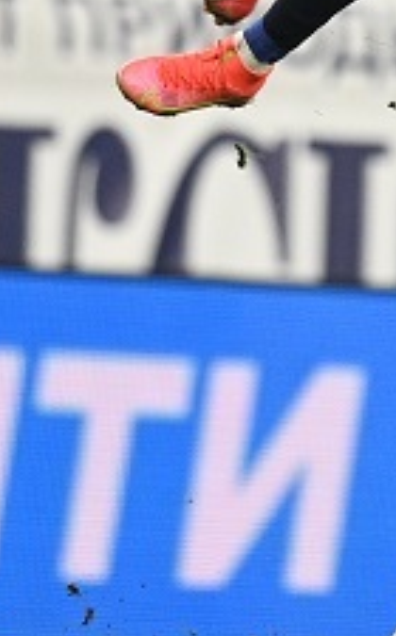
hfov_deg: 0.5
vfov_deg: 0.8
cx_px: 492
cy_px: -124
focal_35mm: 2722
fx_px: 47154
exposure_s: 1/800
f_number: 4
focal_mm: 500
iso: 2500
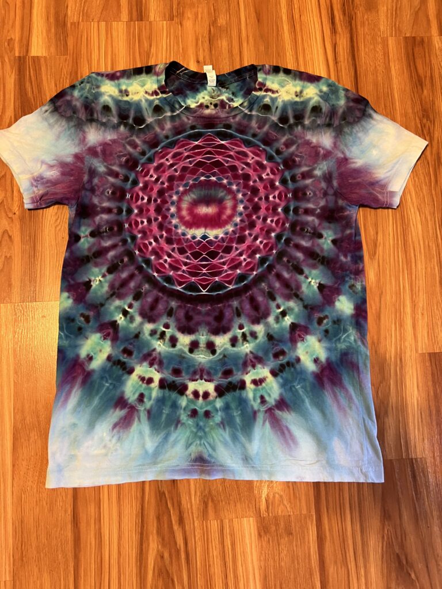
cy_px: 294
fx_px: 443
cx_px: 221
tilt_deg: -81.8
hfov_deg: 53.1
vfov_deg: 67.3
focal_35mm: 26
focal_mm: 5.7
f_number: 1.5
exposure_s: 1/40
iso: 400
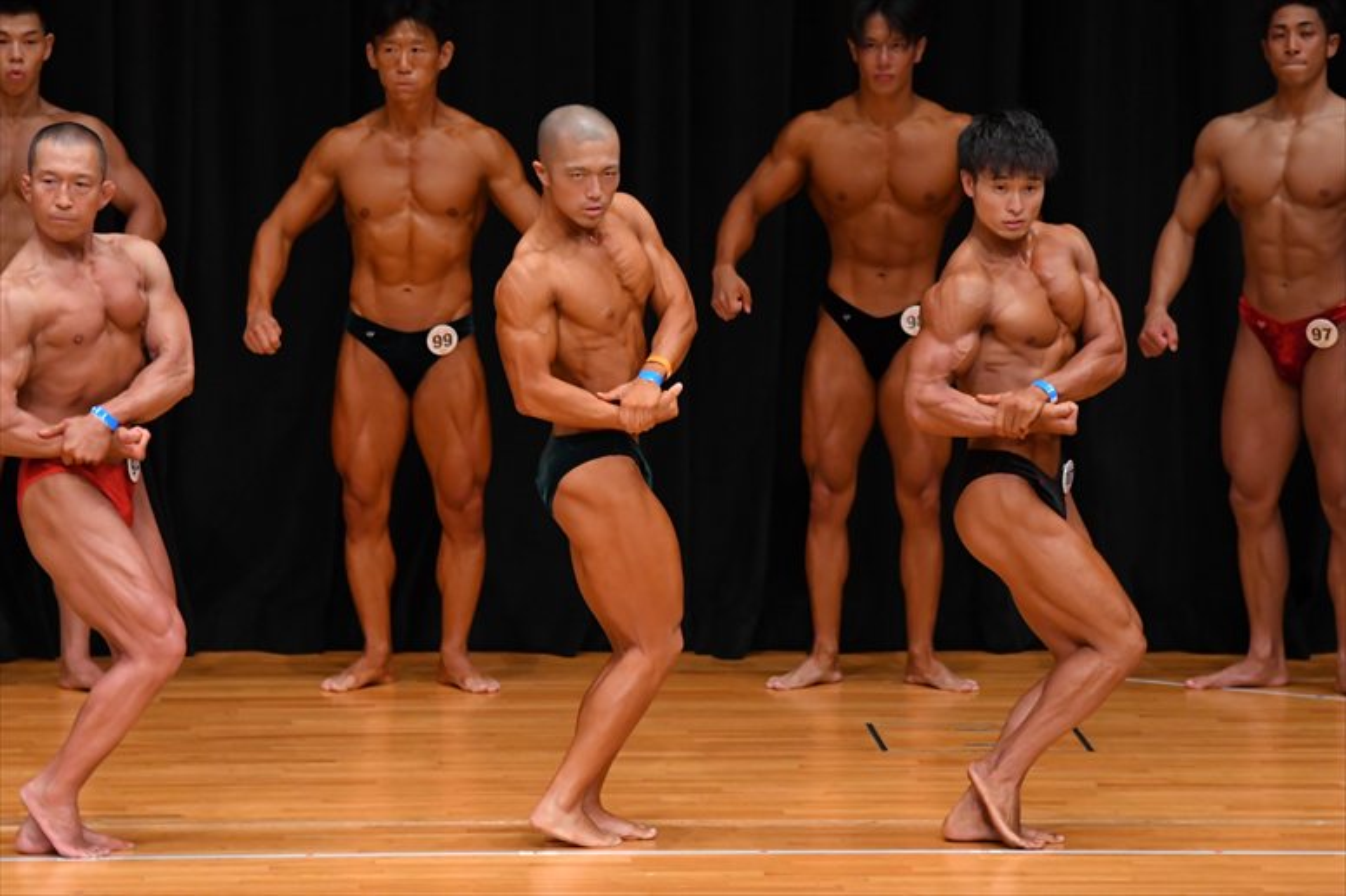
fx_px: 10651
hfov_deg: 7.2
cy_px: 448
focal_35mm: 285
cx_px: 673
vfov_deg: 4.8
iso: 3200
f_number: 5.6
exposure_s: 1/400
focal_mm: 190
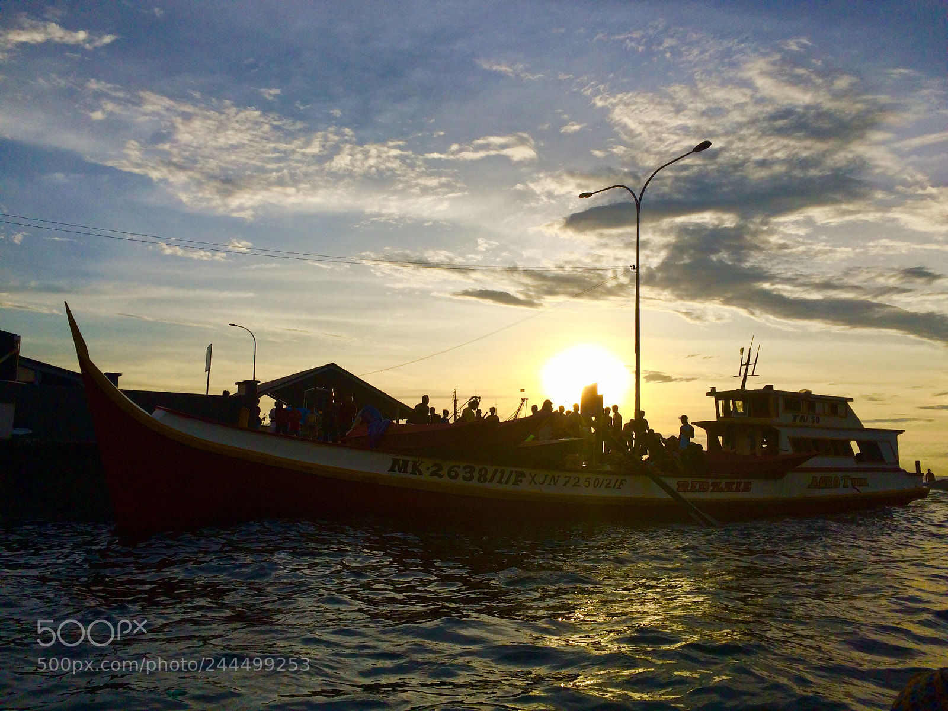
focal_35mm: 29
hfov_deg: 61.7
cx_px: 474
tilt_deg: +6.7
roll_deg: -4.5
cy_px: 356
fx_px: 794
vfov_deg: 48.2
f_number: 2.2
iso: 32
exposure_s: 1/5882
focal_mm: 4.15
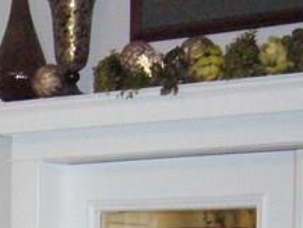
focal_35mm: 165
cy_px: 401
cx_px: -200
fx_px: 1445
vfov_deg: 8.7
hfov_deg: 11.3
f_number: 2.8
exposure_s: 1/30
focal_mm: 5.8
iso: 400
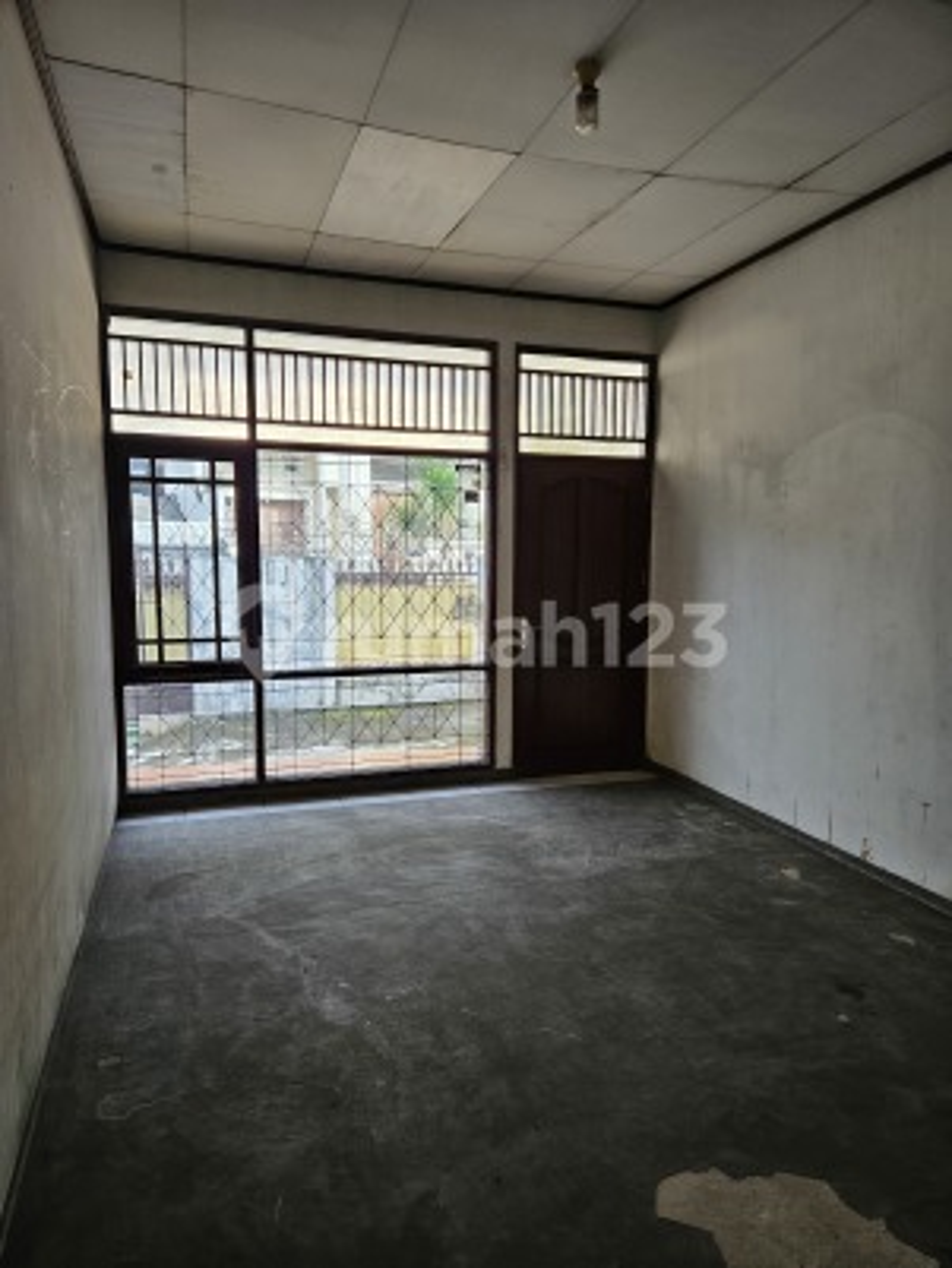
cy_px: 634
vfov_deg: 73.9
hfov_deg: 58.9
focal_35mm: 23
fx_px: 843
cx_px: 476
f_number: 1.8
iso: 160
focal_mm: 5.4
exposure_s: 1/100
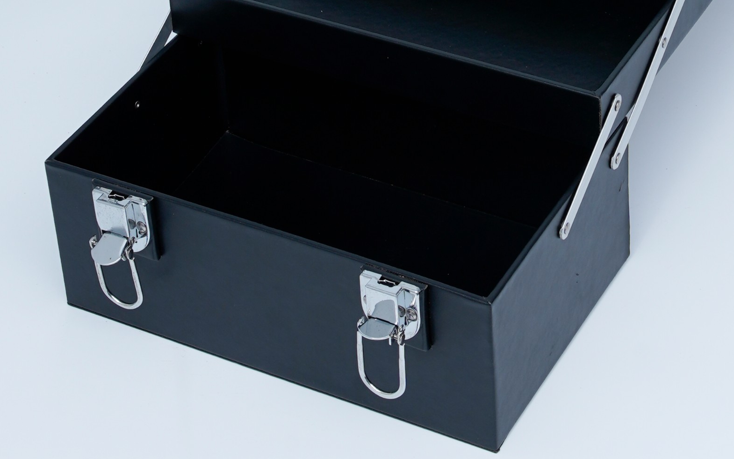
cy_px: 241
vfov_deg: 24.0
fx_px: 1080
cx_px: 374
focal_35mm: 54
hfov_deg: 37.5
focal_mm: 35
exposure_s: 1/125
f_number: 8
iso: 100
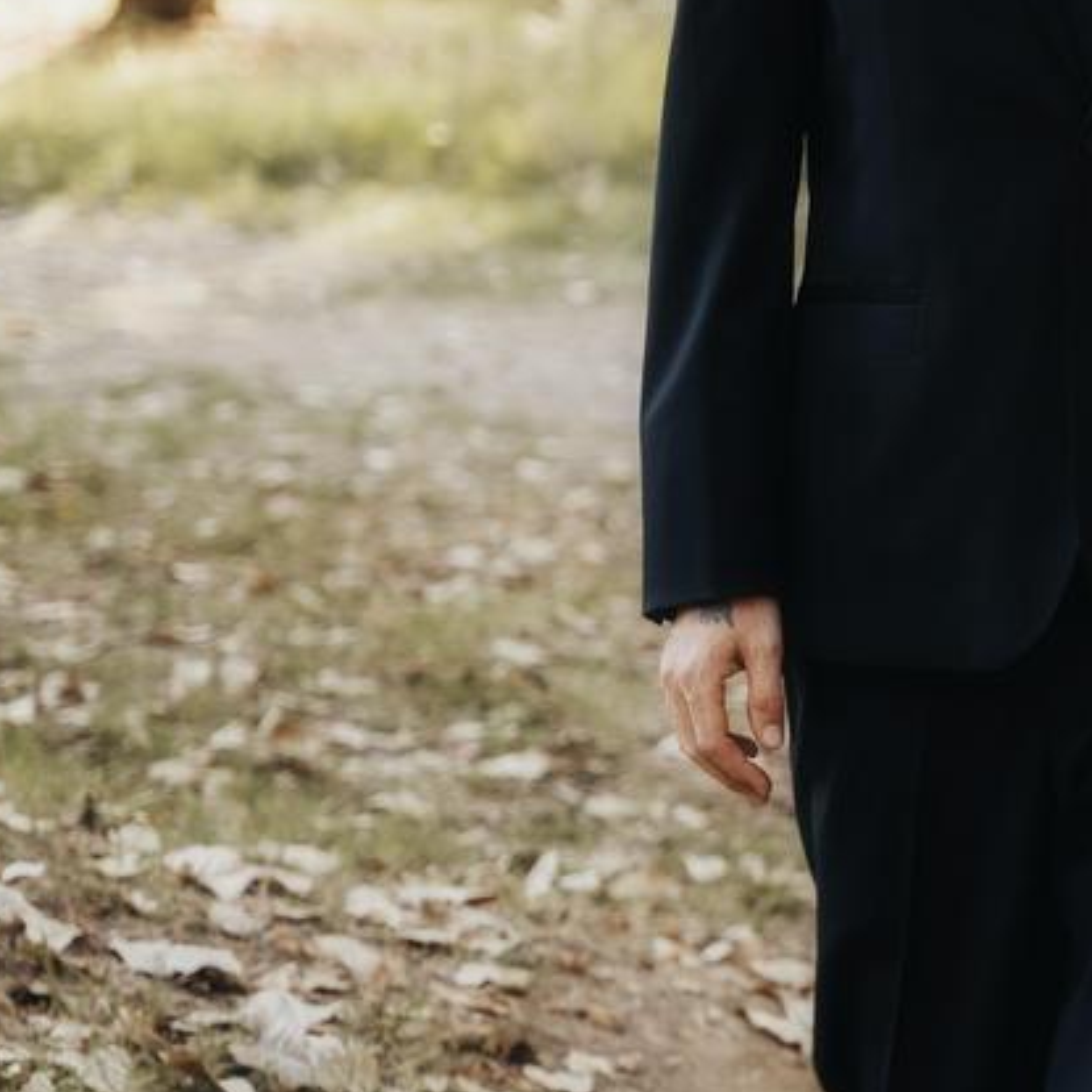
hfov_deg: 8.0
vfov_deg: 8.1
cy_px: 445
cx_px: 1516
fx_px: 7673
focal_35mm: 215
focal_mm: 70
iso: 200
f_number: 2.8
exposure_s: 1/125
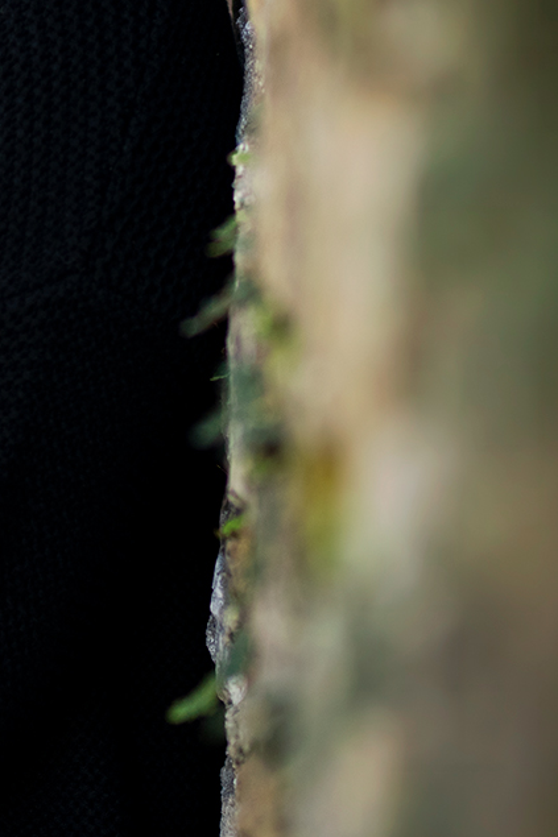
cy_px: 361
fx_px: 6373
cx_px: -235
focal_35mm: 274
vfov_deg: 7.5
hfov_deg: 5.0
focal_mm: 85
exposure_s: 1/1600
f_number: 1.4
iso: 200
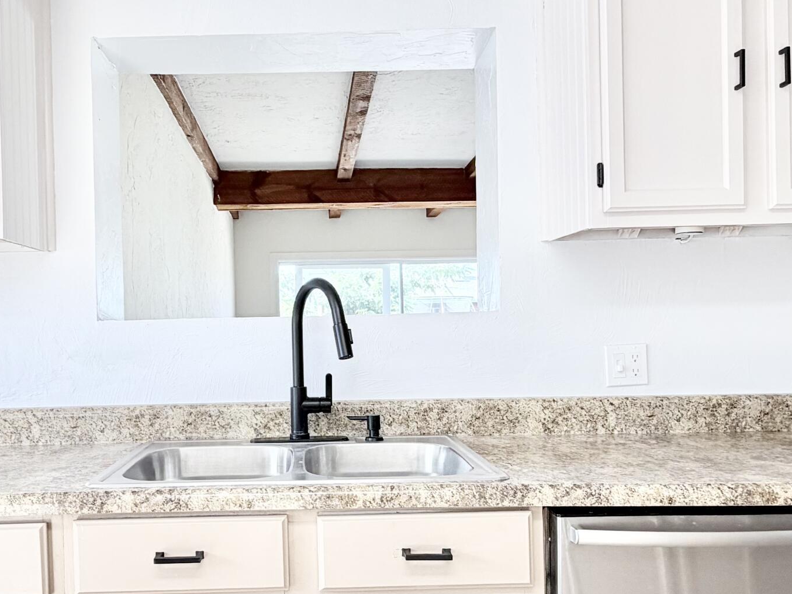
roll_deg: +1.1
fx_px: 709
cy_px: 330
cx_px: 310
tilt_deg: -0.6
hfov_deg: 57.8
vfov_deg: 45.4
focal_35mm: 31
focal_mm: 2.22
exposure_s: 1/114
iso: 80
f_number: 2.2
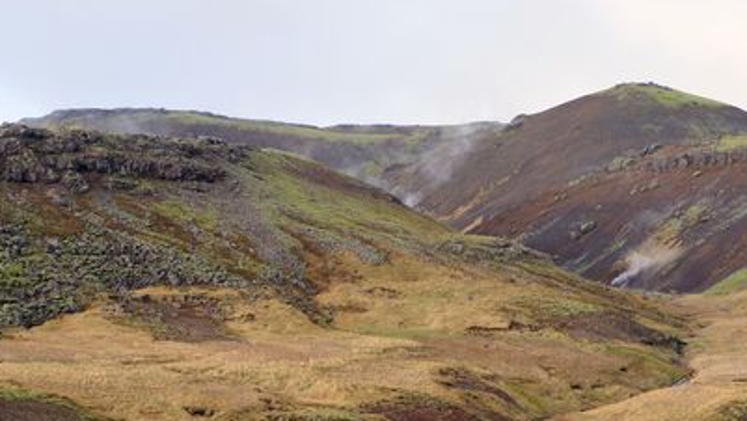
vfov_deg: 14.2
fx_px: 1605
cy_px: 588
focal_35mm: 81
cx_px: 412
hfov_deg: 26.2
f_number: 6.3
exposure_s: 1/100
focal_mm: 31
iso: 200
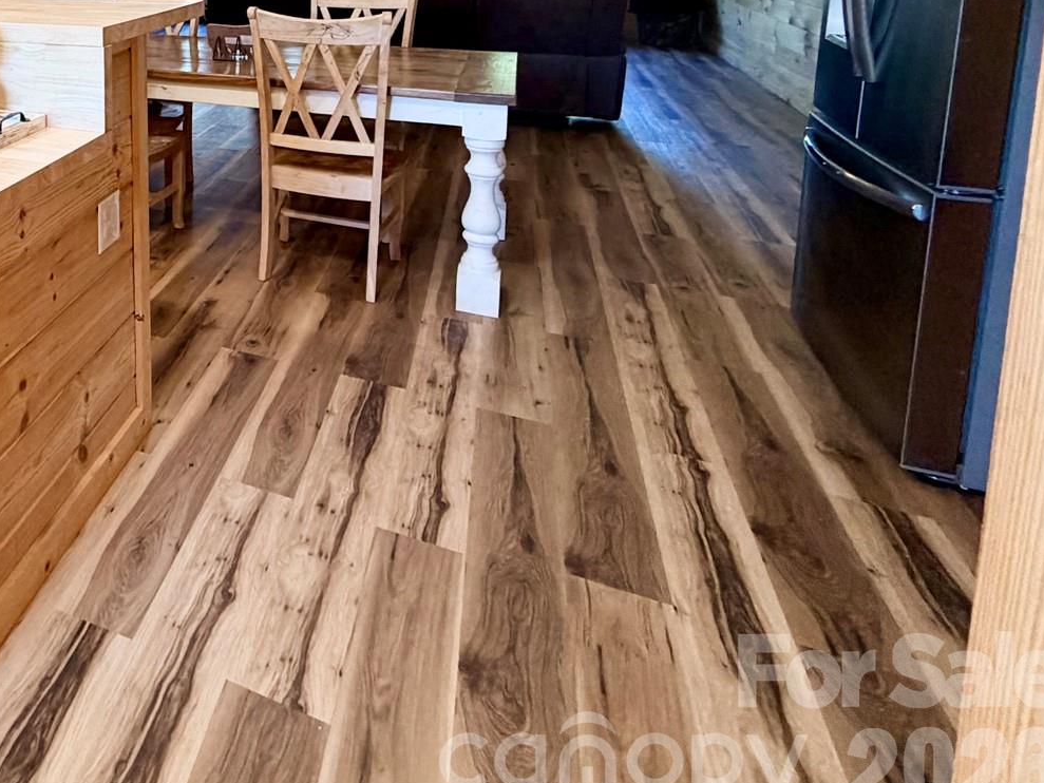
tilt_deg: -6.4
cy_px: 31
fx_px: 875
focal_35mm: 29
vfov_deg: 42.7
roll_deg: +1.9
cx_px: -6
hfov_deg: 49.8
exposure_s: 1/120
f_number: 2.2
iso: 200
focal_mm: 2.22
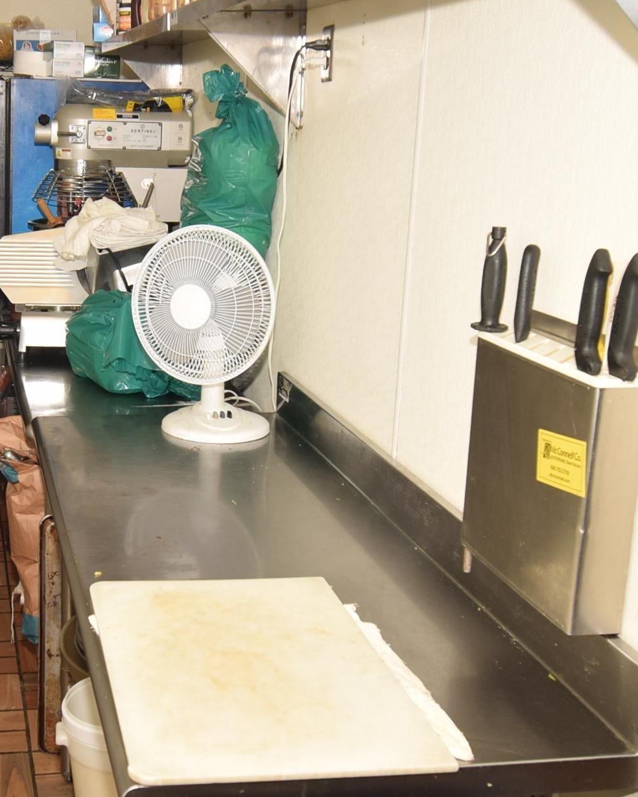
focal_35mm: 48
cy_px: 355
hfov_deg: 30.6
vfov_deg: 38.7
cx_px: 112
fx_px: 1132
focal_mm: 14
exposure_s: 1/125
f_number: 5
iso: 100
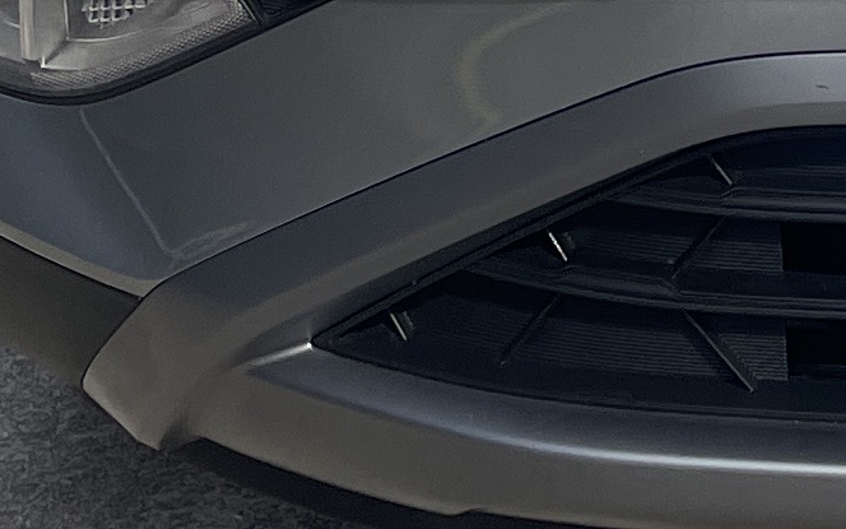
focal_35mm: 161
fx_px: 3712
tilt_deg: -10.6
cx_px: 1482
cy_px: -784
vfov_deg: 7.6
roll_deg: -1.2
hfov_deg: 12.0
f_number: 1.6
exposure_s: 1/2387
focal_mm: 5.1
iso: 32
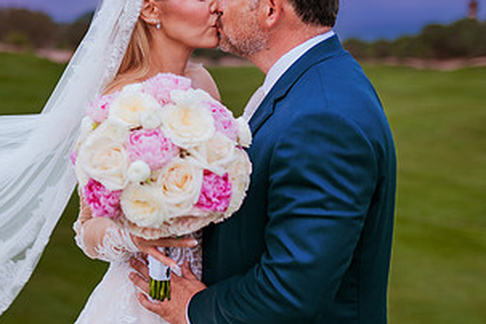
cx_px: 85
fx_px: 904
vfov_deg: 20.2
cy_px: 101
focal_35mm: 67
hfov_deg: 29.3
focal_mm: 35
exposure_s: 1/160
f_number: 1.8
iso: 320
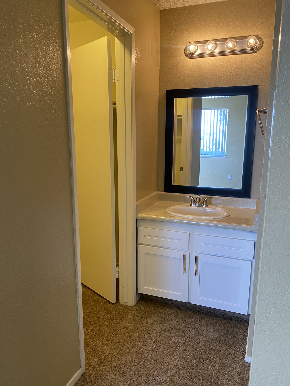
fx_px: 290
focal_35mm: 26
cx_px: 145
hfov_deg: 53.1
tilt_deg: -12.2
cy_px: 193
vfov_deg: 67.3
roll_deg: -1.4
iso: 80
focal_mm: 4.25
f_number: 1.8
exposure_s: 1/60
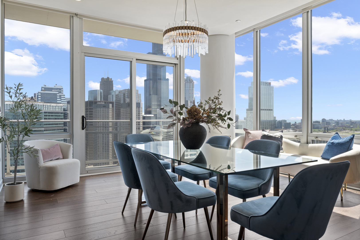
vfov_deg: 52.1
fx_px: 245
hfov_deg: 72.6
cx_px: 180
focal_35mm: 24
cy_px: 120
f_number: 10
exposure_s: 1/30
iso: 100
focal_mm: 24.5
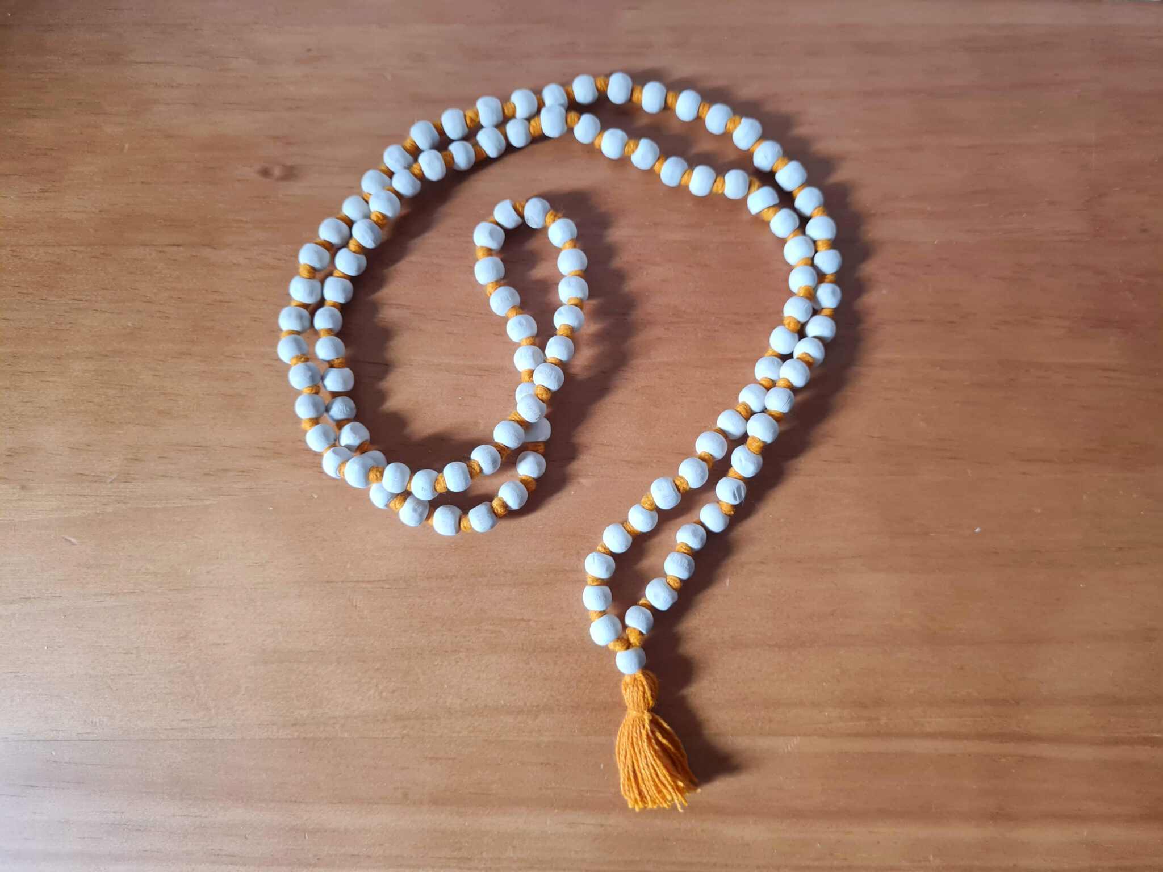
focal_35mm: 26
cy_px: 436
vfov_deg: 53.1
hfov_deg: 67.3
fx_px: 874
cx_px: 582
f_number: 1.8
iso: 400
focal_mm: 5.4
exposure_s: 1/40
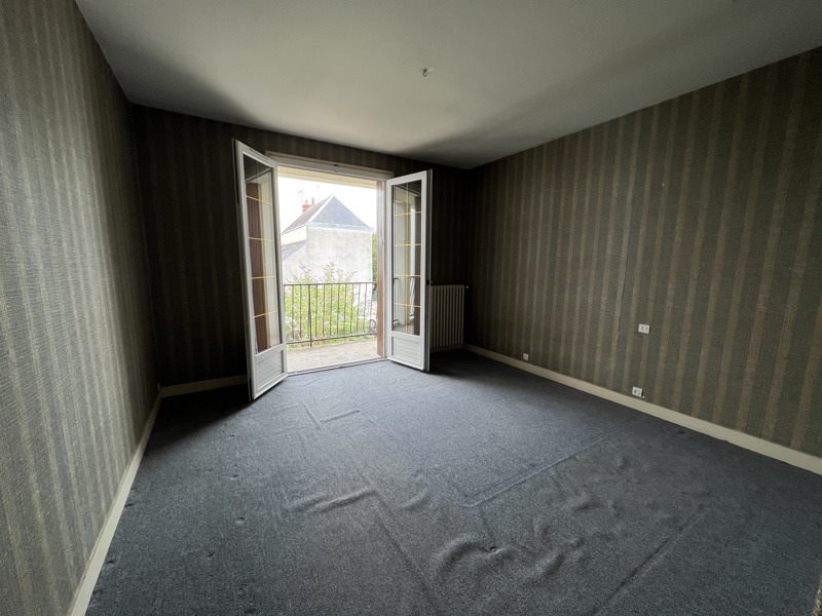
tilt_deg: -8.1
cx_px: 411
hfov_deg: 106.2
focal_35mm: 13
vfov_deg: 89.9
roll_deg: -0.4
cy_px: 308
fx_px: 309
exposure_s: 1/99
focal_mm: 1.57
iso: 50
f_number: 1.8
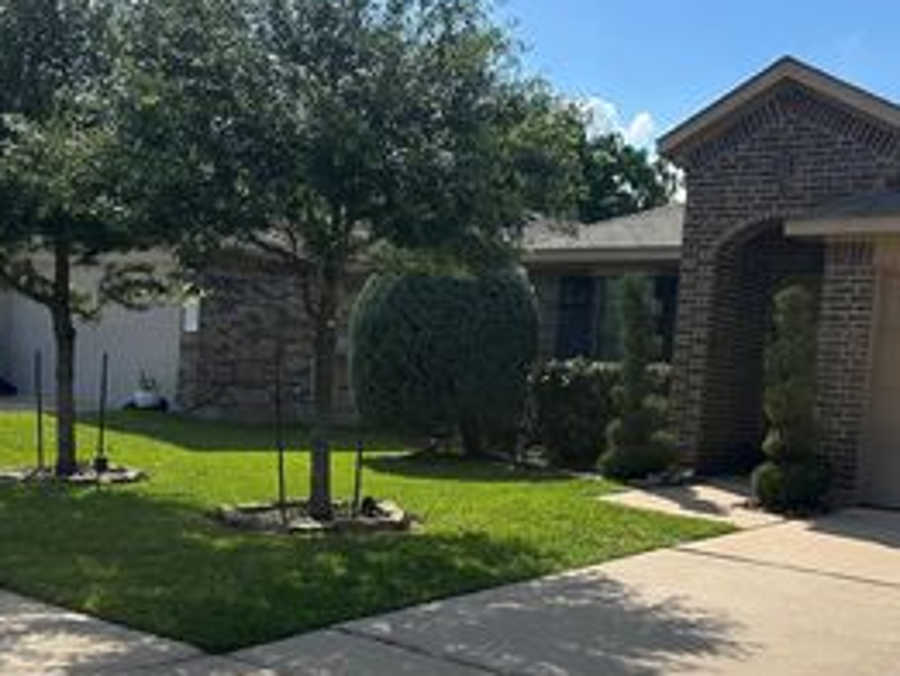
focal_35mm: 46
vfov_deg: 31.4
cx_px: 548
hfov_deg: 41.0
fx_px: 1197
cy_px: 426
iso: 80
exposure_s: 1/6623
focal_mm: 6.86
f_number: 1.78
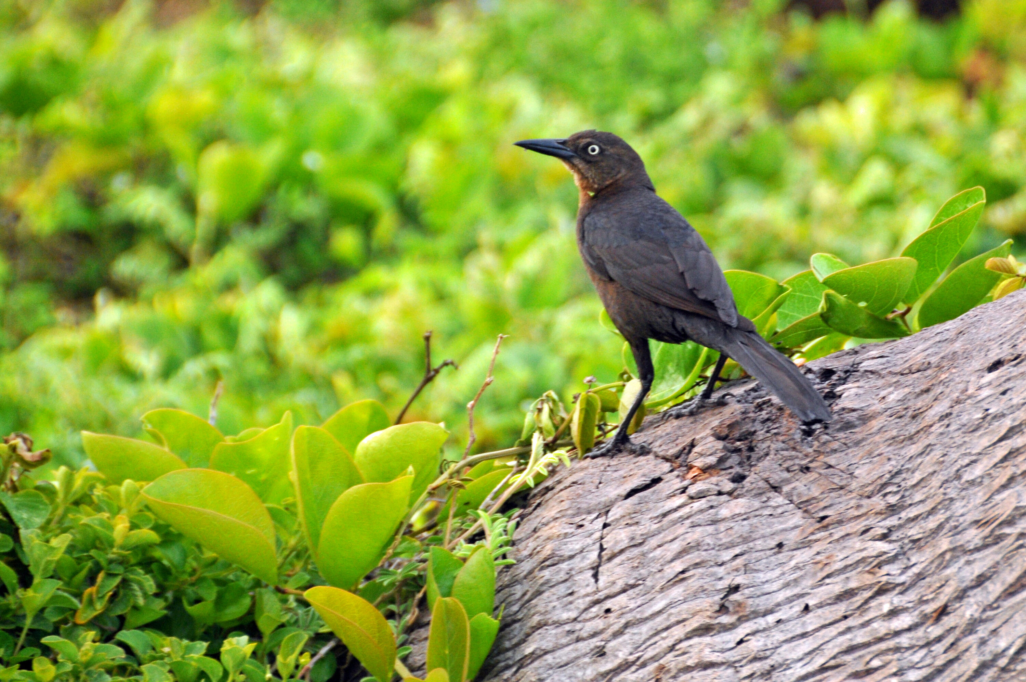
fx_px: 8540
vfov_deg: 4.6
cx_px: 513
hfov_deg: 6.9
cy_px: 341
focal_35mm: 300
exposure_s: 1/125
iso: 640
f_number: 5.6
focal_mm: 200
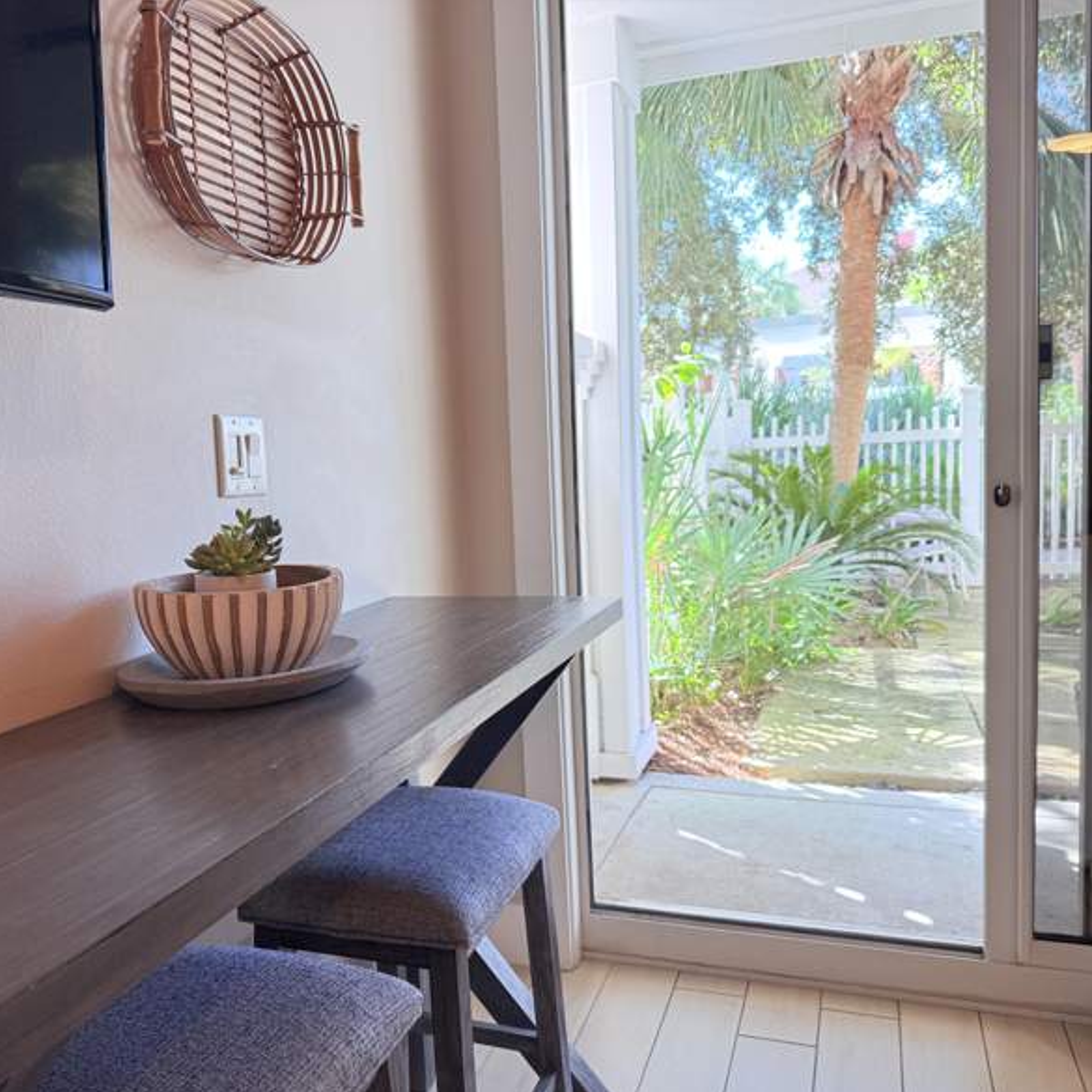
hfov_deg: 55.2
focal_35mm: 29
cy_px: 556
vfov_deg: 55.6
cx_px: 441
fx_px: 1035
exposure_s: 1/140
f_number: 1.78
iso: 100
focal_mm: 6.76
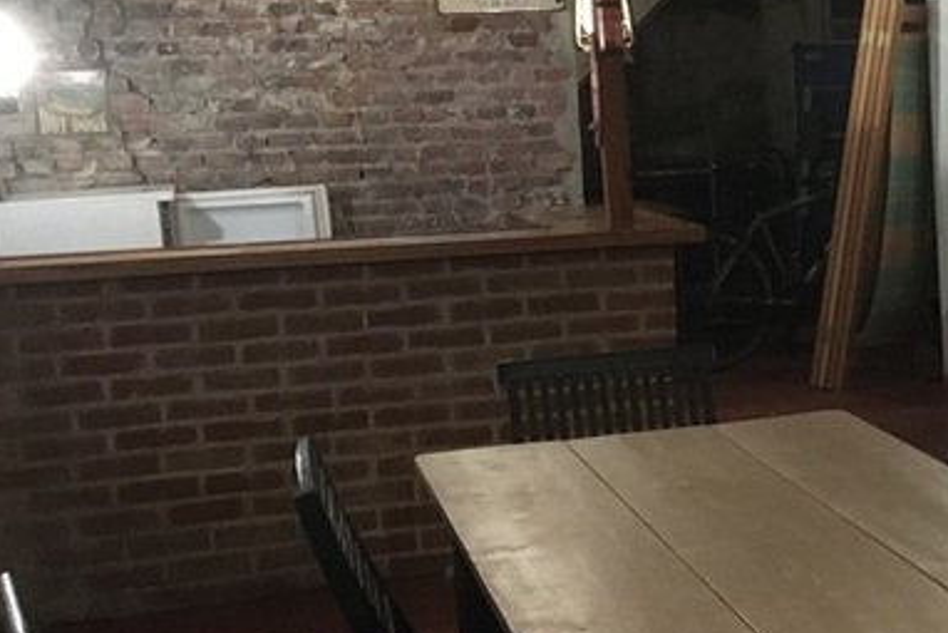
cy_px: 328
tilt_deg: -8.4
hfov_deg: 23.8
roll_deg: +1.5
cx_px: 1080
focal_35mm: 79
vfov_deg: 17.3
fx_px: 2081
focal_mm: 4.15
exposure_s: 1/17
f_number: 2.2
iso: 320
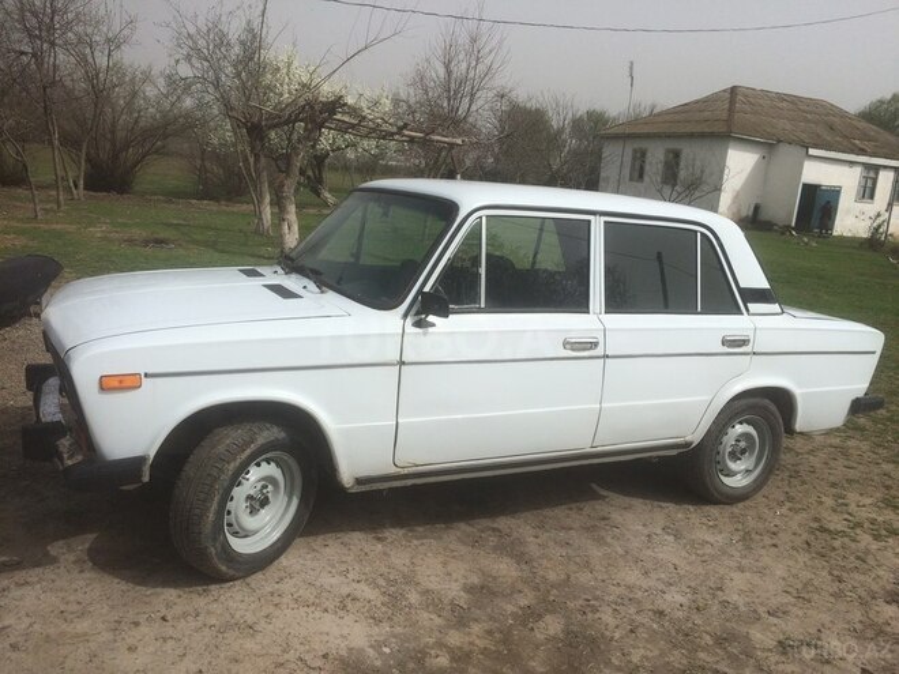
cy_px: 337
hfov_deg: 61.7
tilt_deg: -12.4
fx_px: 753
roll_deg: -6.9
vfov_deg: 48.2
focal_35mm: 29
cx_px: 450
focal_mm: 4.15
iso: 32
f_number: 2.2
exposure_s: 1/3425
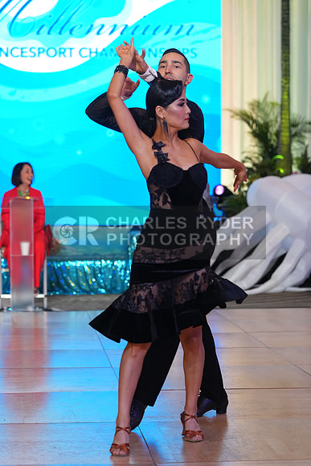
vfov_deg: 17.3
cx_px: 156
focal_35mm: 118
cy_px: 233
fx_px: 1528
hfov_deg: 11.6
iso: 2000
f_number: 4
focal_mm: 118
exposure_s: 1/400
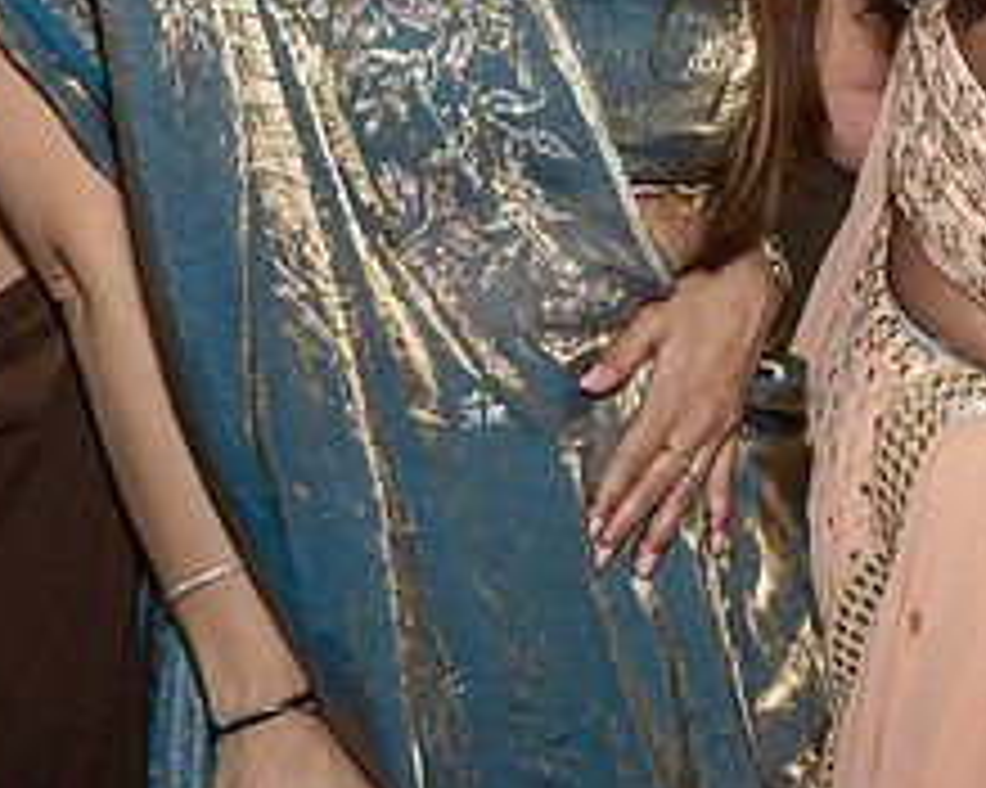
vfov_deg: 17.1
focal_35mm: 85
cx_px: 861
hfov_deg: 22.0
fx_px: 2479
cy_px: -192
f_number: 7.1
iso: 800
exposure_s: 1/250
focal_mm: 17
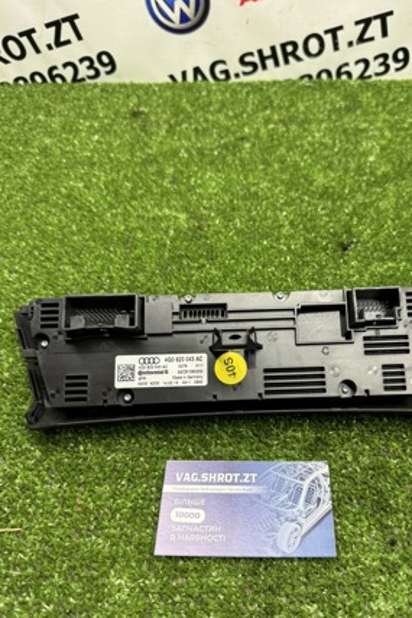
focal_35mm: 28
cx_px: 256
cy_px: 345
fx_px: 481
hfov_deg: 46.0
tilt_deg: -50.7
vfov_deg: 65.3
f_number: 1.78
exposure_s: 1/100
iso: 100
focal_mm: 6.76
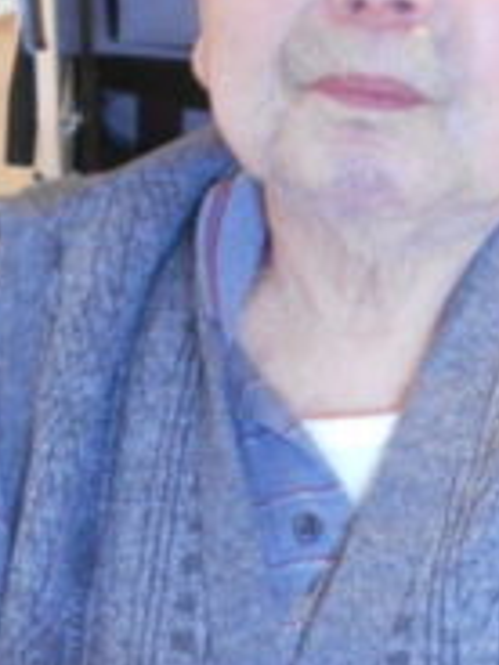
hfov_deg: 11.6
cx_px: 409
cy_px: 752
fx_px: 2441
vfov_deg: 15.1
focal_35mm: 127
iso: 400
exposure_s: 1/10
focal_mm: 6.7
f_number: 3.9
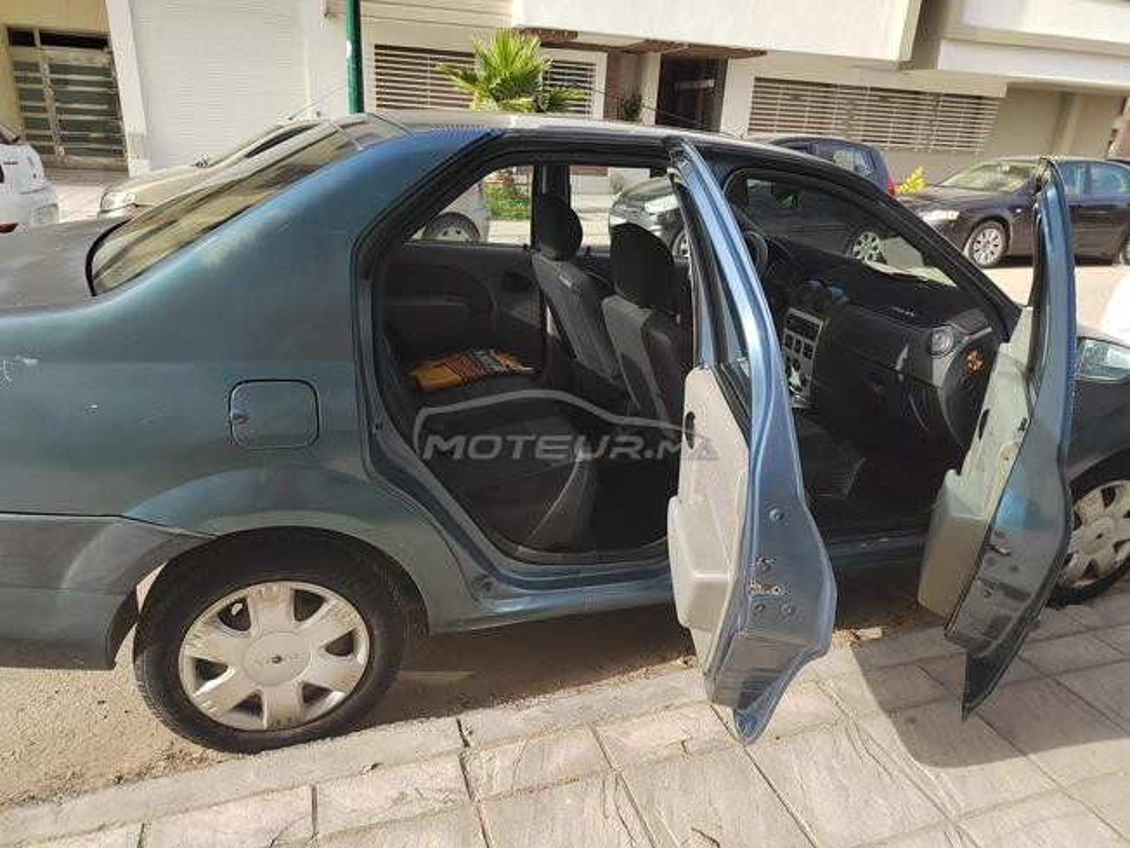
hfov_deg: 73.9
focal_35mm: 23
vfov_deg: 58.9
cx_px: 565
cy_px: 424
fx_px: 751
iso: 384
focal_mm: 5.52
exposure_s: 1/733
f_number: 1.9
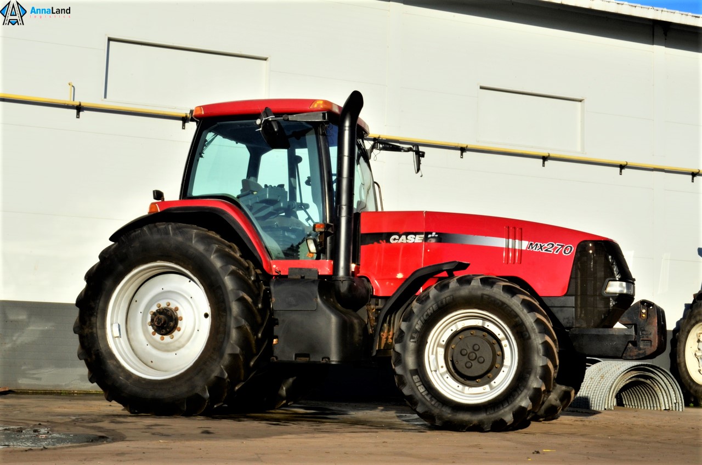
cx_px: 351
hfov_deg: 35.1
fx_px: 1109
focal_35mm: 57
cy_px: 232
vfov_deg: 23.7
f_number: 29
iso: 125
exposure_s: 1/40
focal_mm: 38
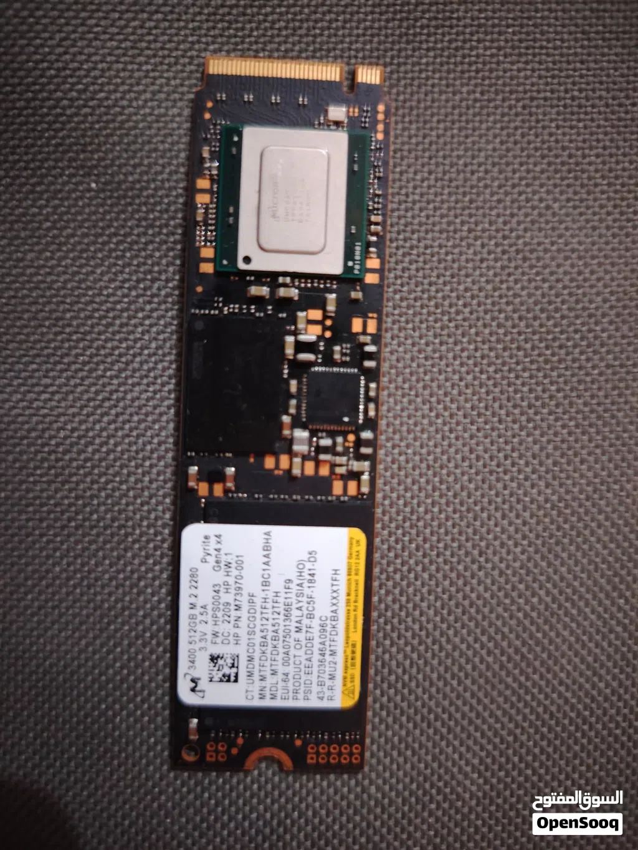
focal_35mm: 24
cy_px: 425
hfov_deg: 56.8
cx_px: 319
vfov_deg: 71.6
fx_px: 590
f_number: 1.75
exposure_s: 1/16.7
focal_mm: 5.25
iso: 7040
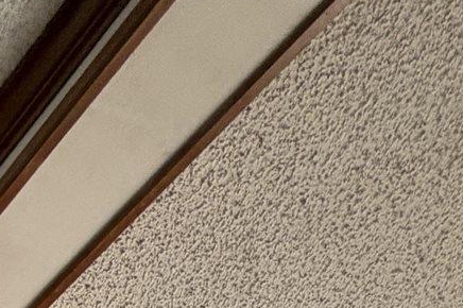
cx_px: 144
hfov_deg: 26.1
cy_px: 1199
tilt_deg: -7.9
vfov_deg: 8.5
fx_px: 990
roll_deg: +0.7
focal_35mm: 77
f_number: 2.2
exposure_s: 1/164
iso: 40
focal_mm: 2.22
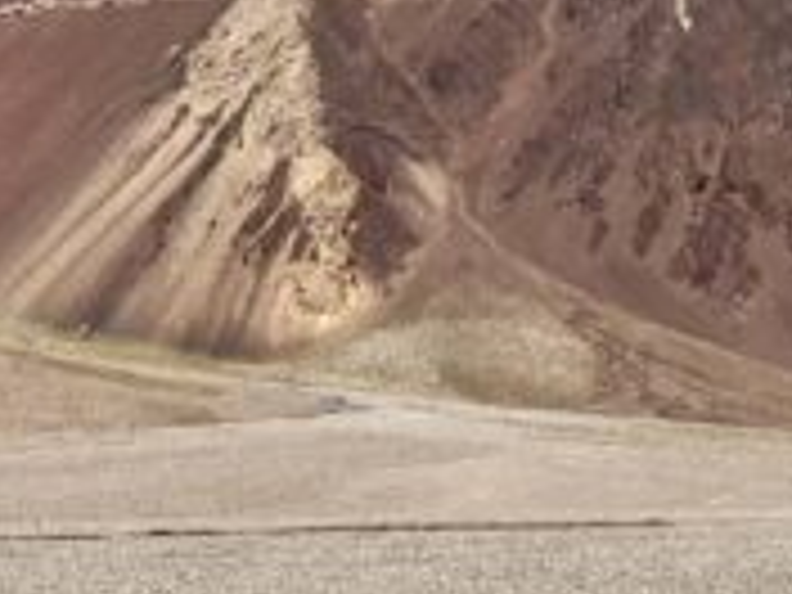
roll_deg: -1.2
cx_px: 279
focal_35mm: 118
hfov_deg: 16.7
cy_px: 22
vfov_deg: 12.4
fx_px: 2700
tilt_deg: +10.6
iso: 20
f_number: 2
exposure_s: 1/2179
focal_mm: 6
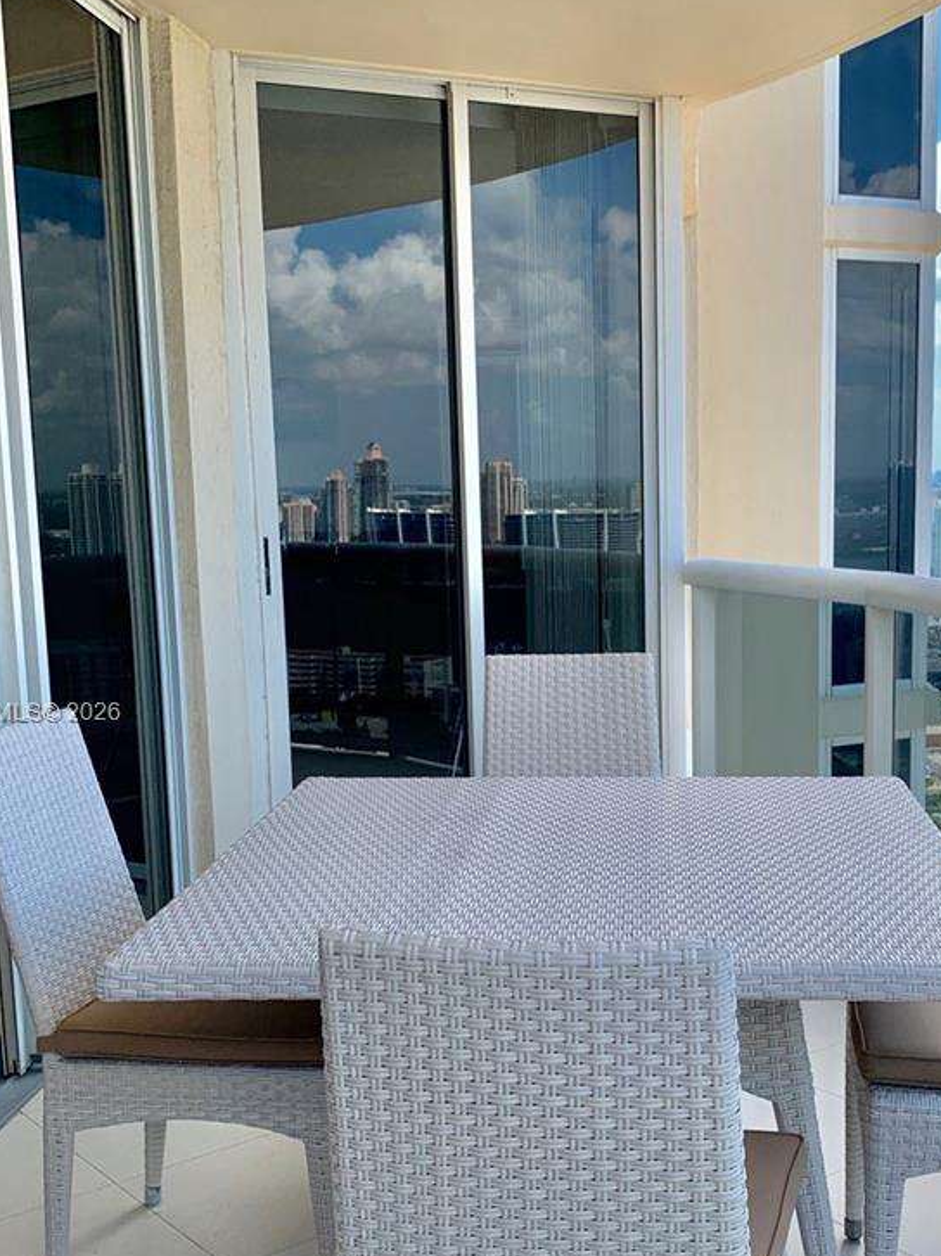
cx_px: 579
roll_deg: +1.0
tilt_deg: -6.7
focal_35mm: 43
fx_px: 1559
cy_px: 715
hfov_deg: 33.4
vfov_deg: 43.8
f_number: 1.8
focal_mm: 4.25
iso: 25
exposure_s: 1/692
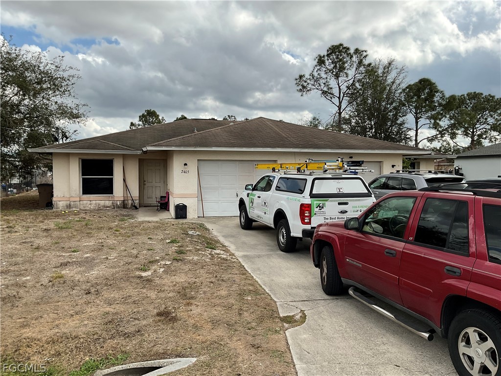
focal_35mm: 29
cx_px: 250
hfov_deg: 61.7
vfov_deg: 48.2
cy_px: 188
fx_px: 420
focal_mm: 3
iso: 16
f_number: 1.8
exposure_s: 1/2058
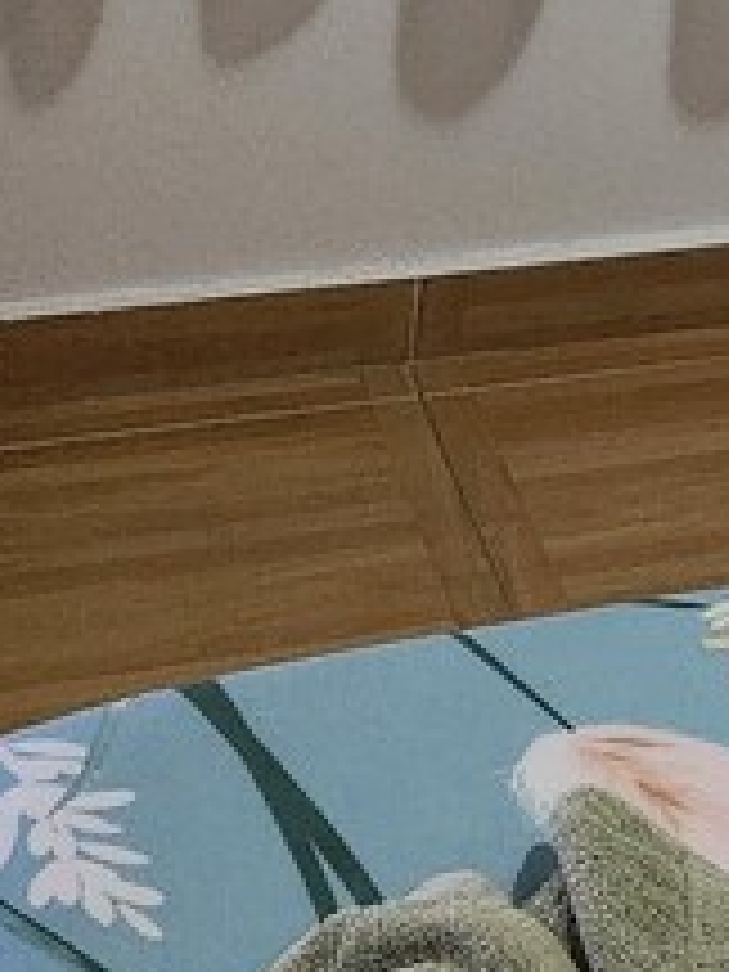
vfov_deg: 16.2
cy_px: -338
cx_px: 1611
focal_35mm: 114
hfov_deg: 11.3
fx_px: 3201
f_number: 1.8
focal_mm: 5
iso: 500
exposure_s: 1/100
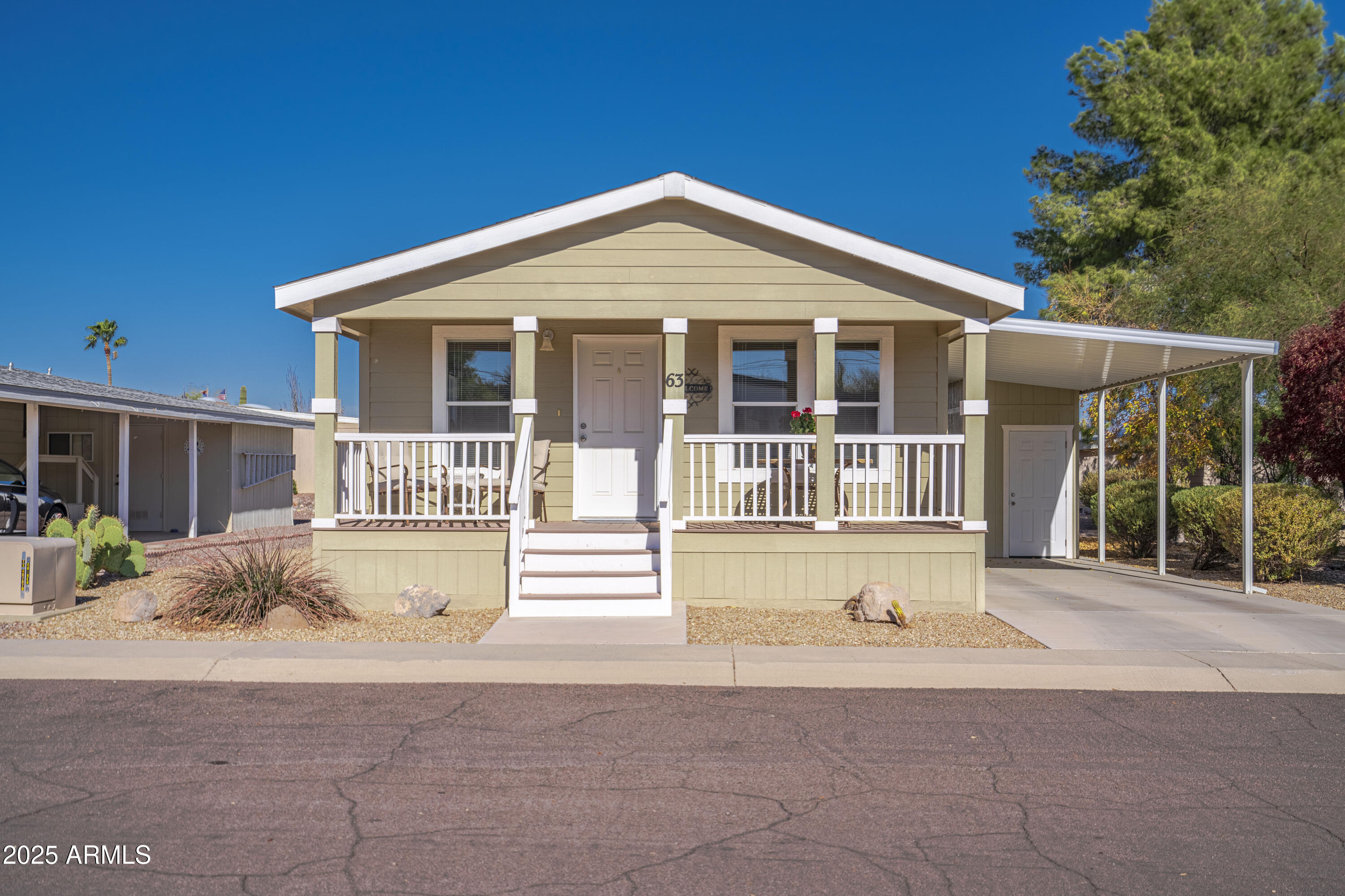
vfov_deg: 37.9
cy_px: 448
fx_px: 1308
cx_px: 672
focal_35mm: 35
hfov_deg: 54.4
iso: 160
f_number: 8
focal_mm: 35
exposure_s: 1/8000
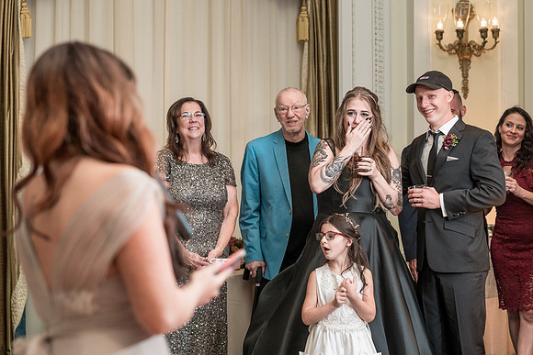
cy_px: 183
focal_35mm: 89
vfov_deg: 15.4
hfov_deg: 22.8
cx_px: 275
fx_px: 1319
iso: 2000
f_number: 4
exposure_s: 1/200
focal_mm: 82
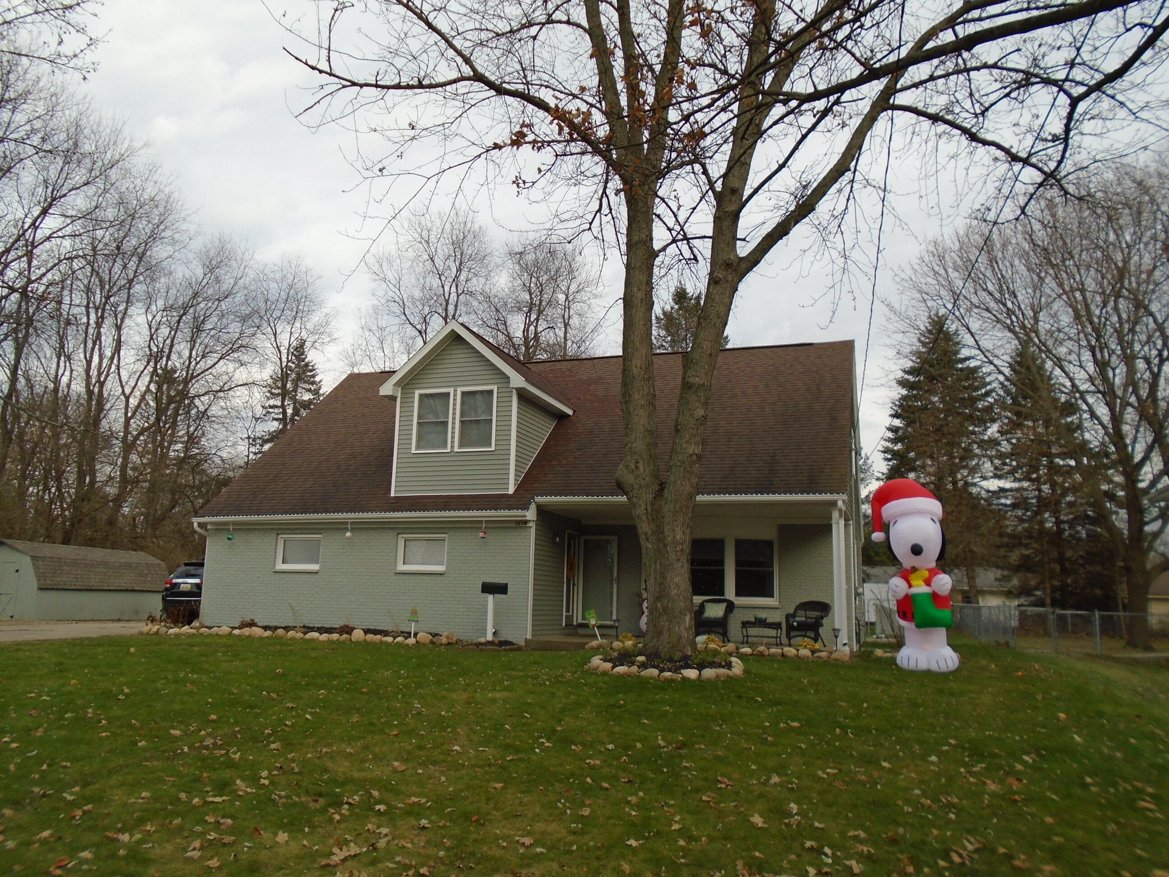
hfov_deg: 67.3
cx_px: 584
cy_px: 438
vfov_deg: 53.1
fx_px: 878
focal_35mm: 26
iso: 100
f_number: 3.2
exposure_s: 1/320
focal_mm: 4.6
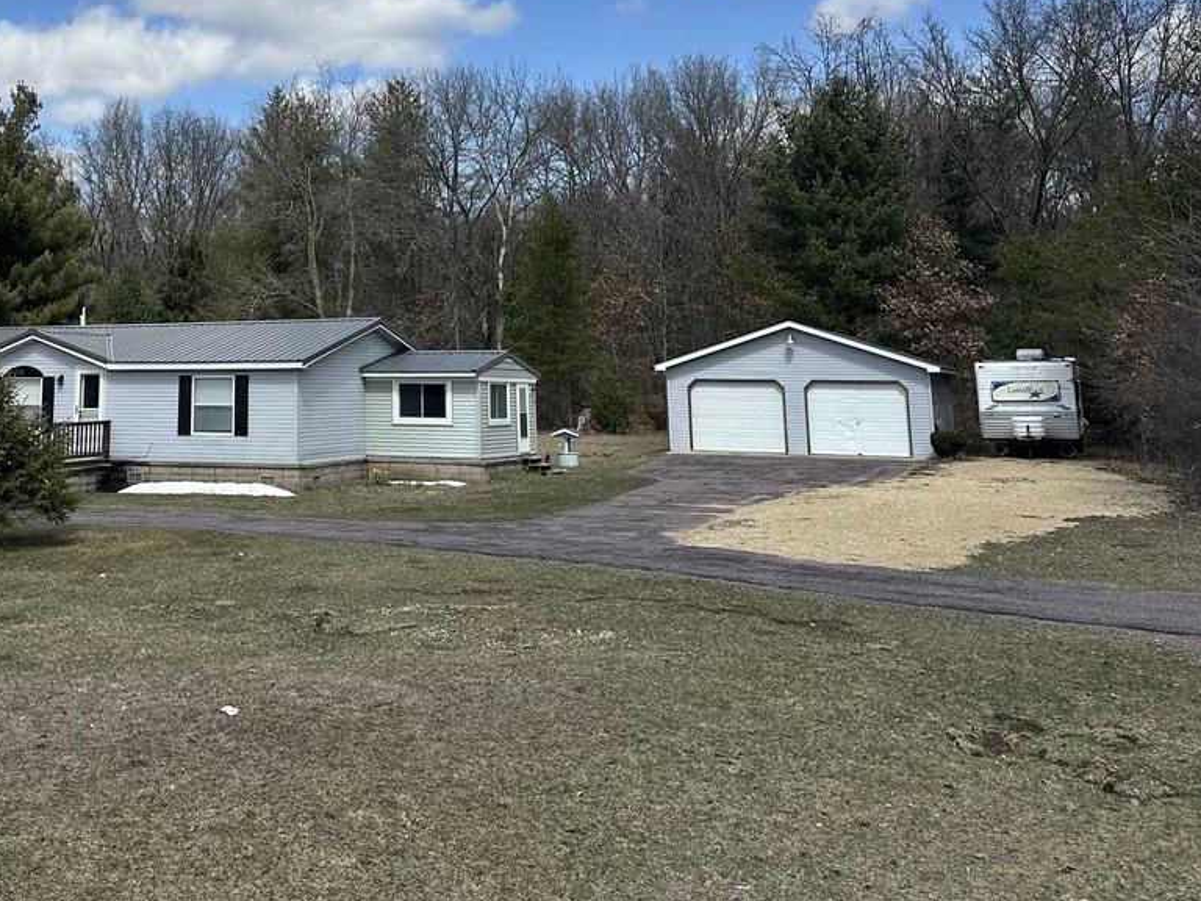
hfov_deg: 45.4
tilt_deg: +7.0
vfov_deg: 34.6
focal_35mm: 40
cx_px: 316
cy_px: 155
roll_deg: +0.3
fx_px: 1388
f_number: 1.78
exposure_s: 1/5848
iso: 80
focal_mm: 6.86
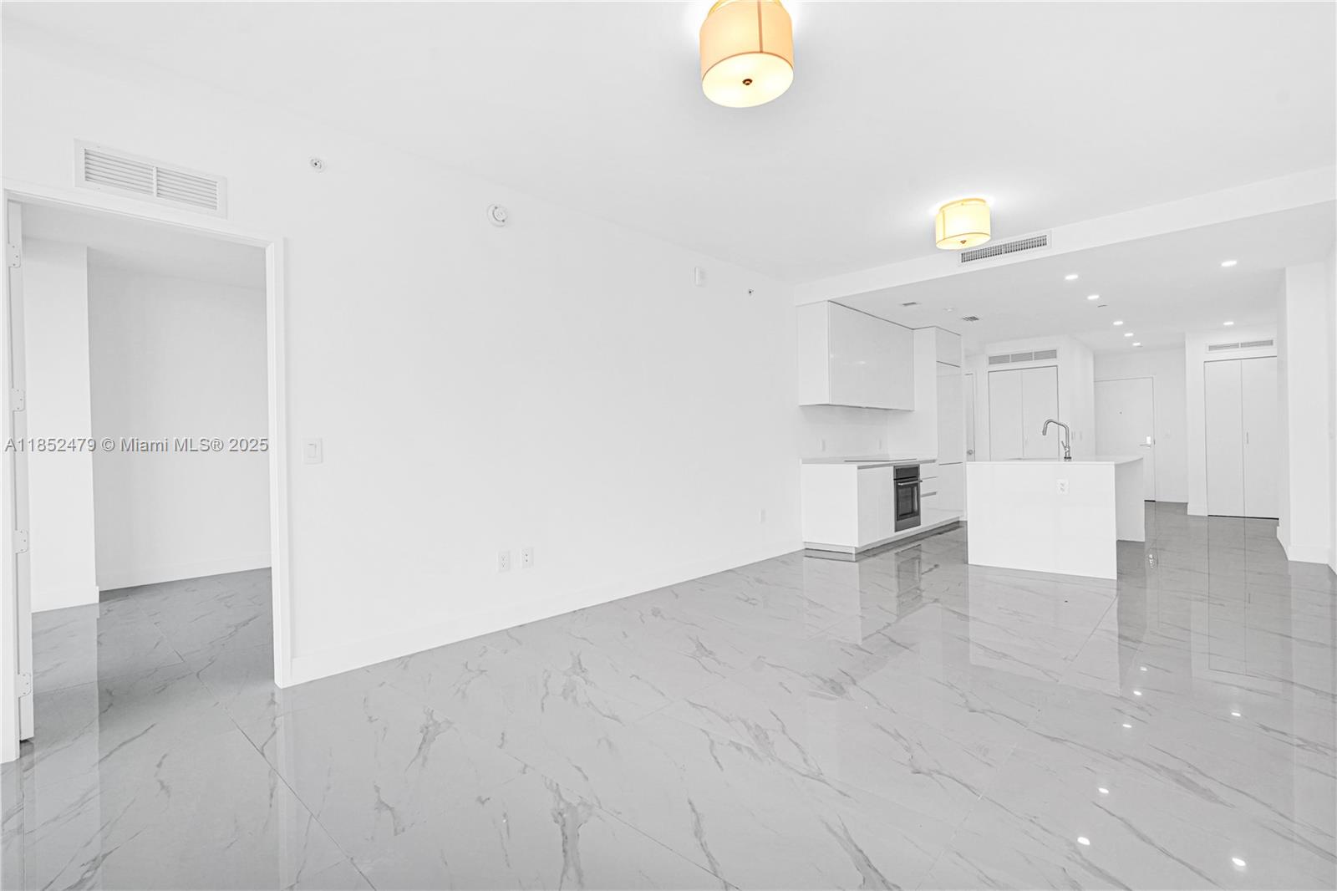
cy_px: 446
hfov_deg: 96.7
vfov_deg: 73.7
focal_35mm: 16
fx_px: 594
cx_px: 668
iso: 500
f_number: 9
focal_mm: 16
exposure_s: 1/30
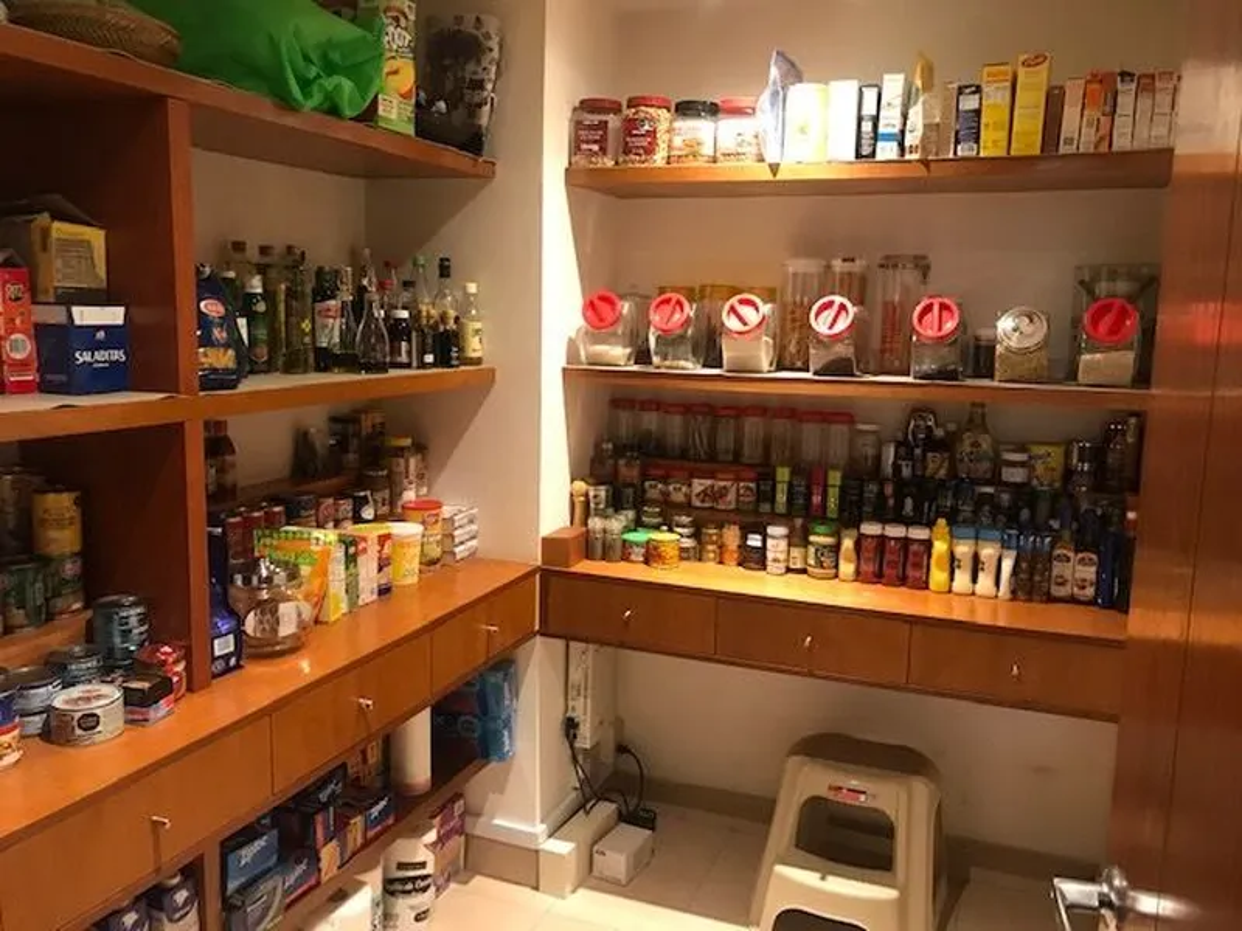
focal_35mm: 28
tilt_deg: -8.8
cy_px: 466
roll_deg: -0.9
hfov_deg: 63.4
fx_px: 1005
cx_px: 621
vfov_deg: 49.7
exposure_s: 1/13
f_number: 1.8
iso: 100
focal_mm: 3.99
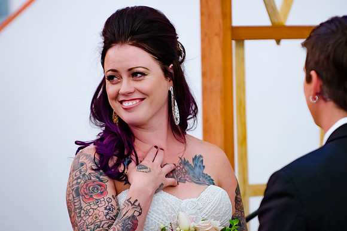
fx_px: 3028
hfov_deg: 6.6
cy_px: 114
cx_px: 207
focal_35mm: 314
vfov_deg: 4.4
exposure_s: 1/160
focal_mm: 200
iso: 2500
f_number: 2.8
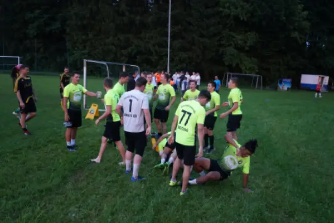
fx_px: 269
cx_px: 167
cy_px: 112
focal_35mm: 29
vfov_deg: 45.0
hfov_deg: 63.6
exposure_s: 1/160
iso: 2500
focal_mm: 29
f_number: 3.5
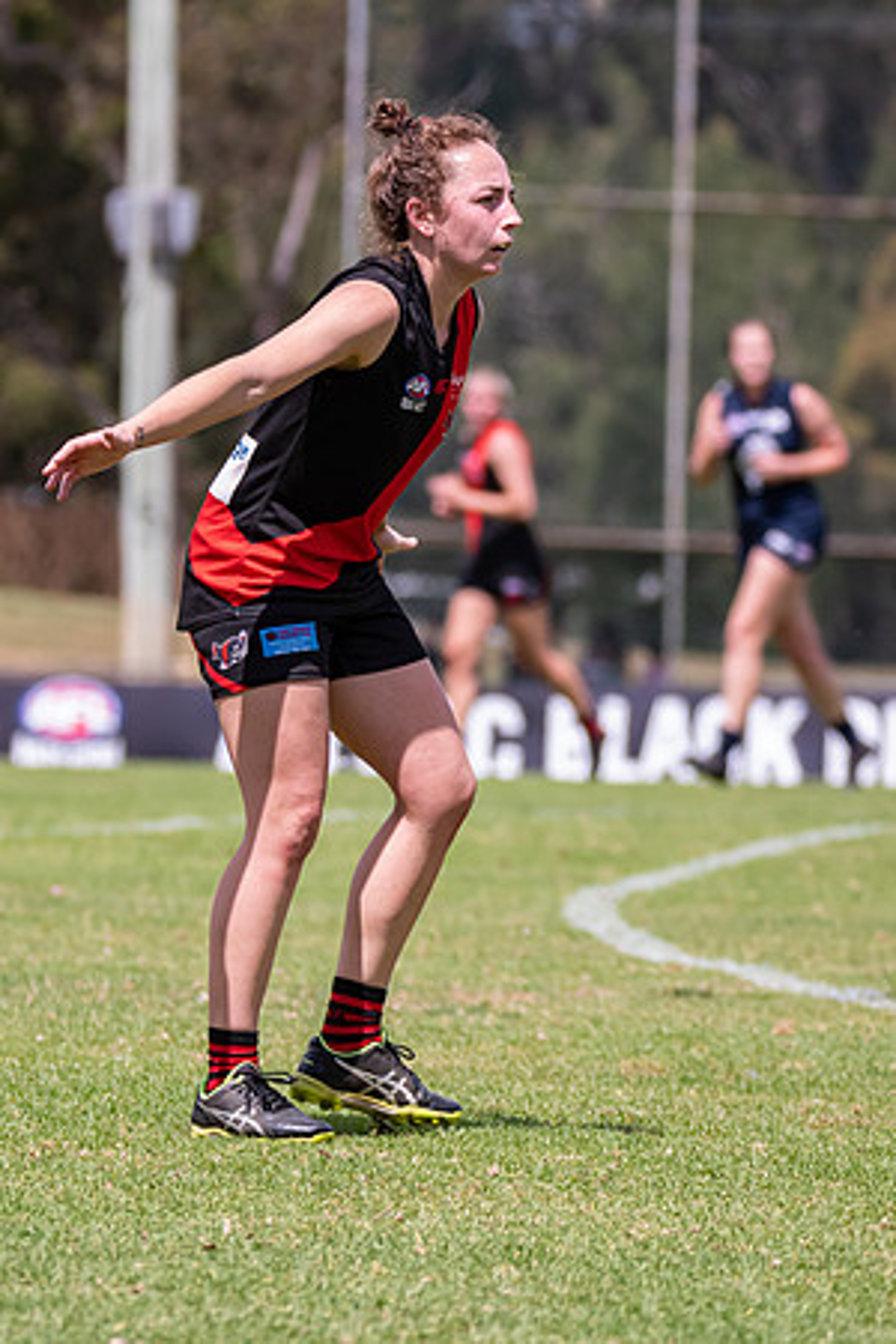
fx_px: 16142
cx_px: 251
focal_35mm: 432
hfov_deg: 3.2
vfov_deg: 4.8
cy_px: 620
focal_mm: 240
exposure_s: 1/3200
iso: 800
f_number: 6.3
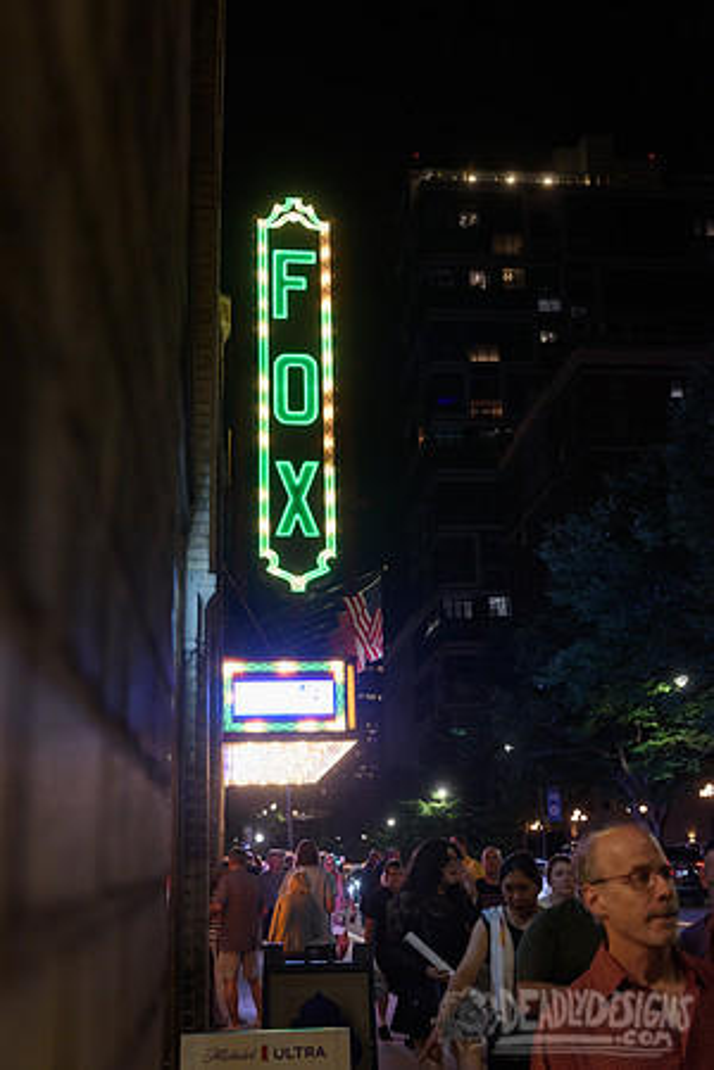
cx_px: 357
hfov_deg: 33.4
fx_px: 1190
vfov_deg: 48.5
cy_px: 535
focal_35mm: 40
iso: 1250
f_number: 4.5
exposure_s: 1/50
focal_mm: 40
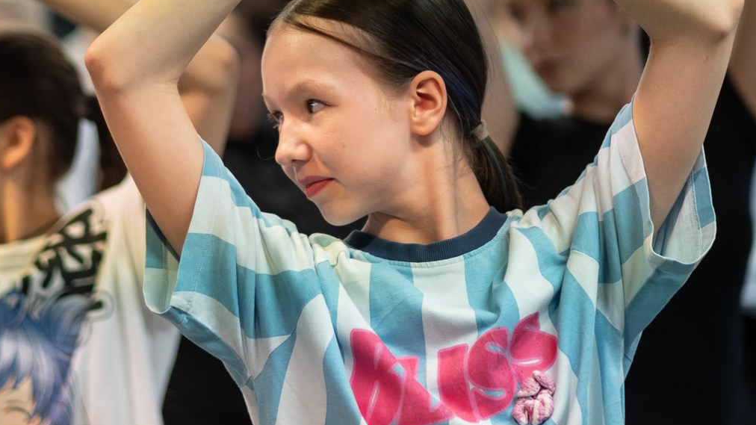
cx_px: 249
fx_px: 3648
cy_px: 127
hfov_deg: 11.8
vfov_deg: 6.7
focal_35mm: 182
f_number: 1.2
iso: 1600
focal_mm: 56
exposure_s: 1/400
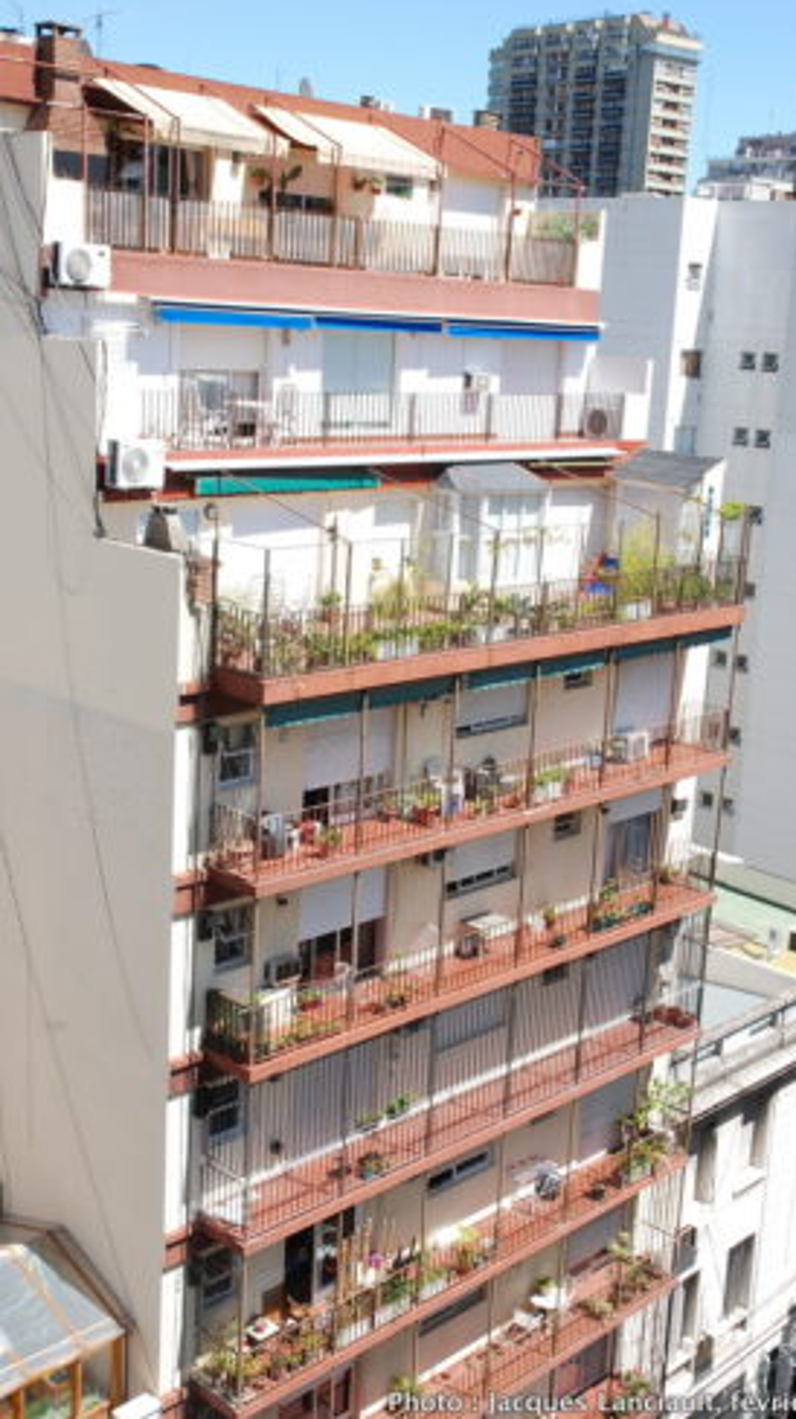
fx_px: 1636
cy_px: 718
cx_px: 440
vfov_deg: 46.9
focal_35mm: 44
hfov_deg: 27.3
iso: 100
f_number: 16
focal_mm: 27
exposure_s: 1/30
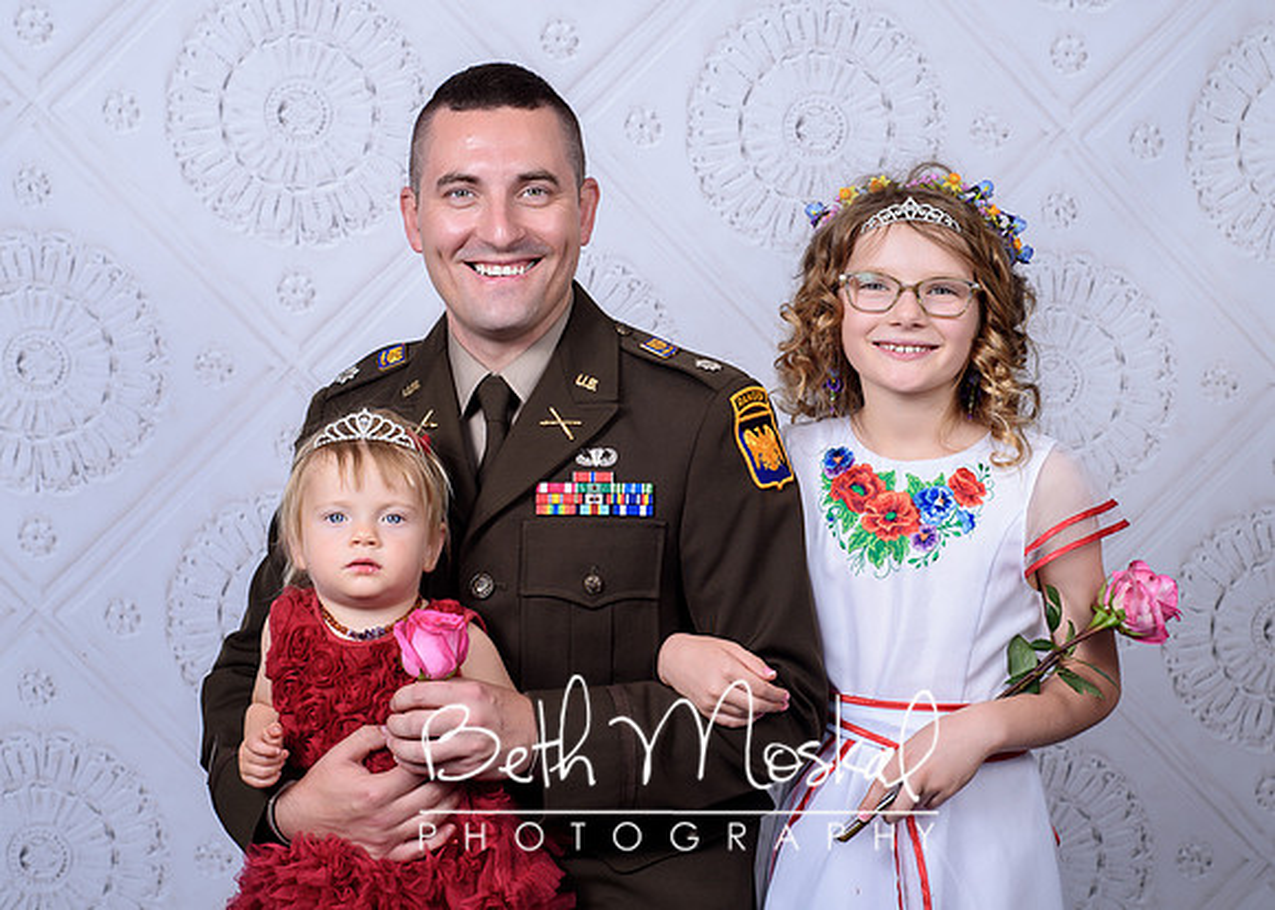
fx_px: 2311
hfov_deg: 30.8
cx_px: 708
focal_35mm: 64
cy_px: 446
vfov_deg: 22.3
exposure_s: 1/200
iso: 100
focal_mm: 50
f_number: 5.6
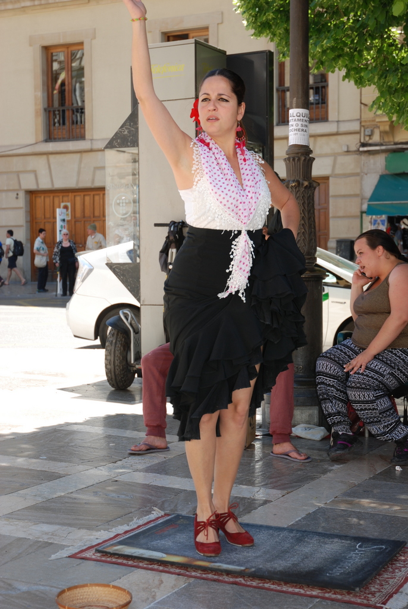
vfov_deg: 33.4
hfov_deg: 22.7
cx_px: 204
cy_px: 304
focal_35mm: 60
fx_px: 1016
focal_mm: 40
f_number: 4.5
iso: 100
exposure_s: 1/125
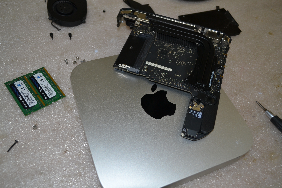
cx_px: 141
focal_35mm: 33
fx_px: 258
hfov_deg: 57.2
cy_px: 94
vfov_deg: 40.0
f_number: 3.8
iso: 250
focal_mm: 22
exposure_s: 1/60
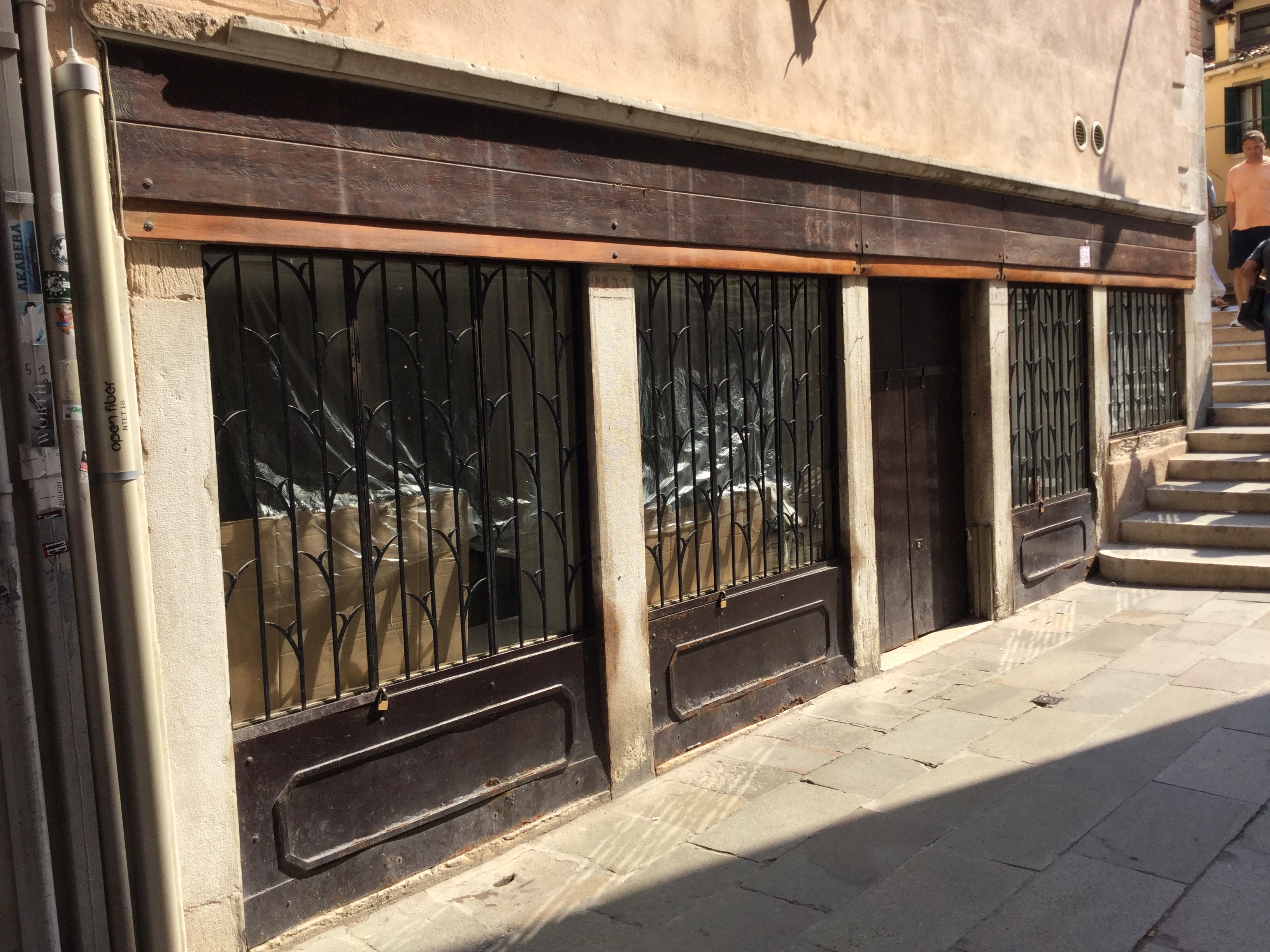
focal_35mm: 31
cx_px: 635
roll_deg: +1.2
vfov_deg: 45.4
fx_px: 1137
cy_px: 476
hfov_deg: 58.4
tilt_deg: -5.0
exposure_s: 1/617
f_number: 2.4
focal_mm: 3.3
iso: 25
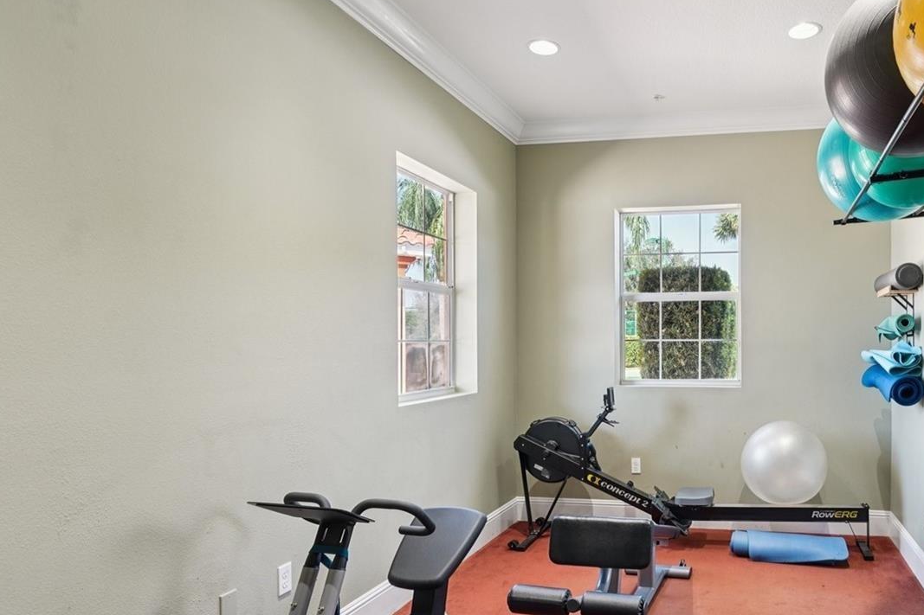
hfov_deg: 70.2
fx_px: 616
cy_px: 329
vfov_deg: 53.1
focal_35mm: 24
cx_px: 658
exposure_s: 1/15
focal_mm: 16
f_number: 8
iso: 400
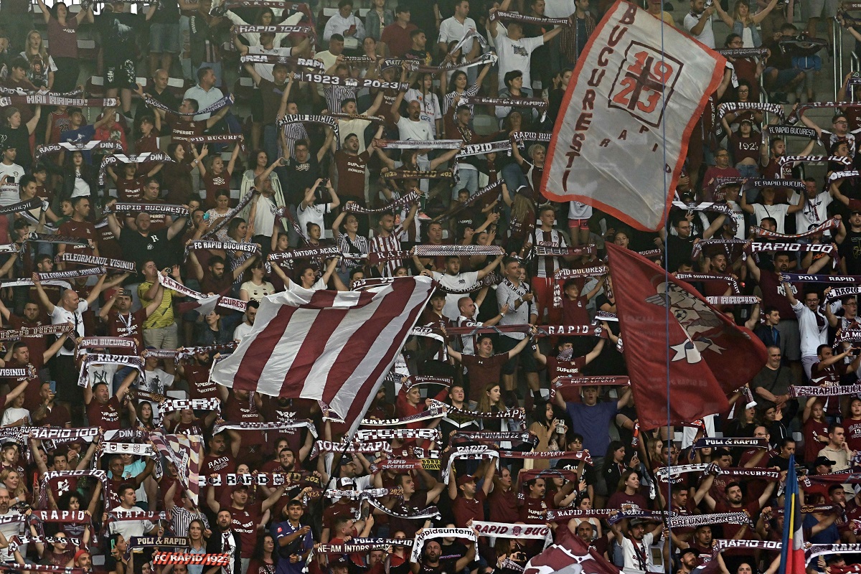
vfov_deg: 4.7
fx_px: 6935
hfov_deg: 7.1
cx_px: 430
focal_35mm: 290
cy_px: 287
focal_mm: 290
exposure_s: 1/800
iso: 3200
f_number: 5.6
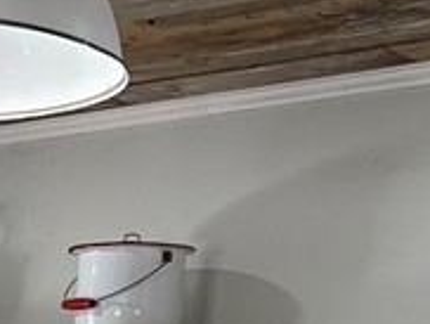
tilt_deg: -9.3
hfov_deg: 12.2
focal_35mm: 146
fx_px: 1816
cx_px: -378
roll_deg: -1.7
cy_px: 792
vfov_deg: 9.1
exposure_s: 1/60
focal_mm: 5.96
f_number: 1.6
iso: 80
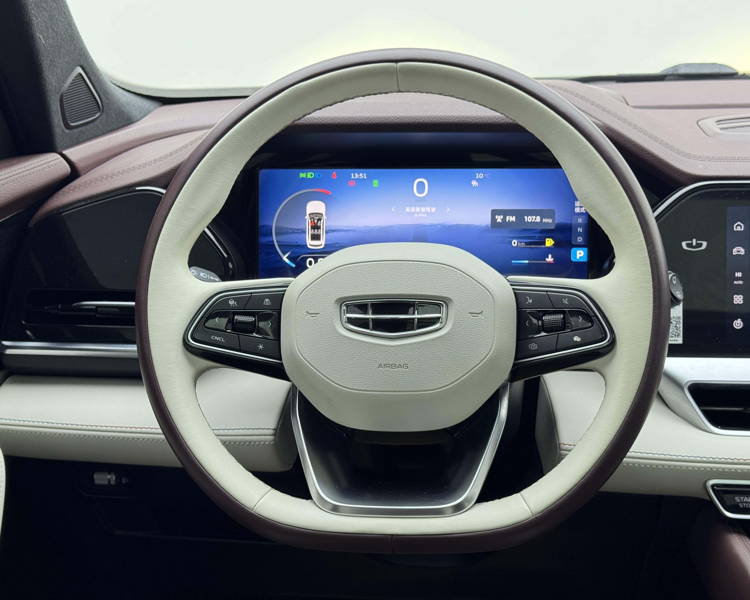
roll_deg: +1.5
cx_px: 363
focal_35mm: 51
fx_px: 1132
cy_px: 299
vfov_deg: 29.7
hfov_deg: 36.7
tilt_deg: -17.4
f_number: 1.78
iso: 125
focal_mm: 6.76
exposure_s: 1/100
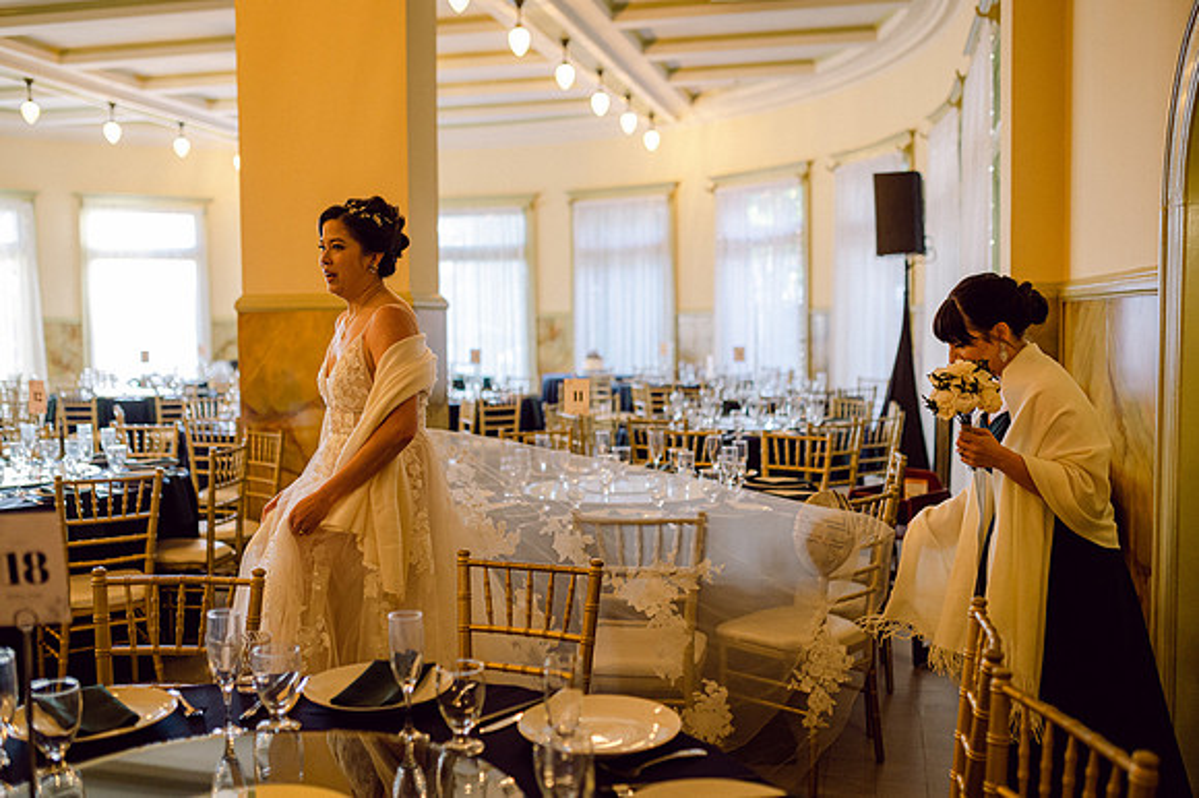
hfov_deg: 53.8
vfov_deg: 37.3
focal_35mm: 35
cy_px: 399
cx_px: 600
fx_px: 1181
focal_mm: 35
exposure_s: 1/400
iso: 1000
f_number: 2
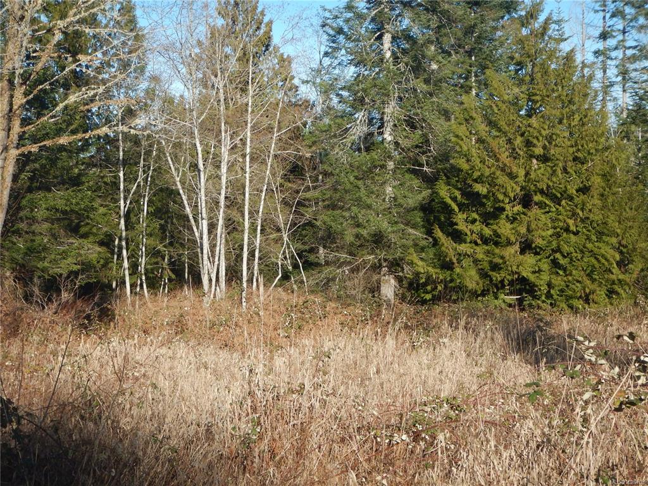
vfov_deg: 21.9
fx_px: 1254
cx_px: 324
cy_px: 243
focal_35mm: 67
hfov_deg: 29.0
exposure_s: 1/500
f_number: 4.5
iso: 125
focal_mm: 12
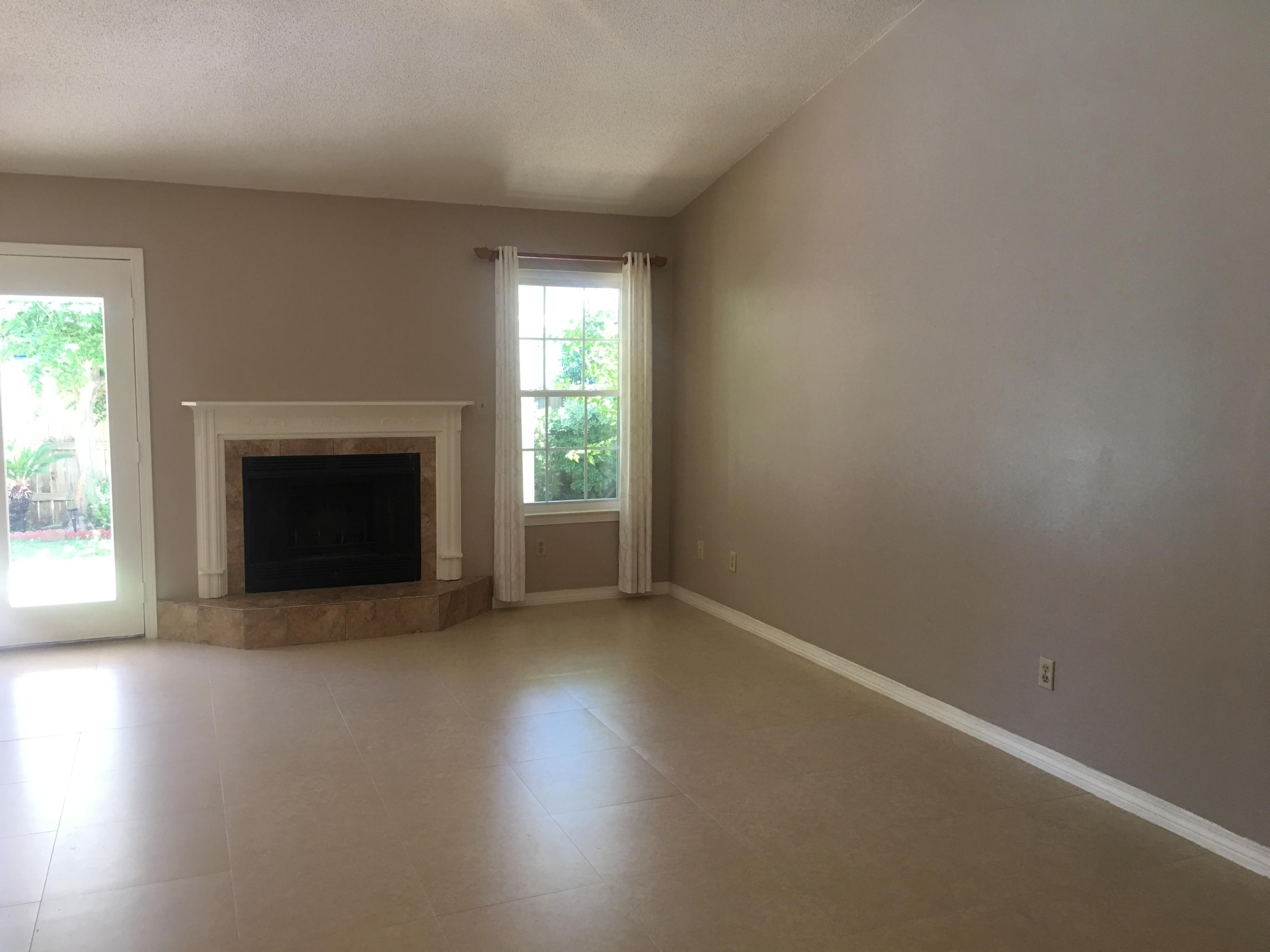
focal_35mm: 29
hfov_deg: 61.7
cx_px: 635
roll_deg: -0.3
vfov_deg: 48.2
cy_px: 476
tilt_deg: -4.7
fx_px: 1064
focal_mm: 4.15
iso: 40
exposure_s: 1/30
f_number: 2.2
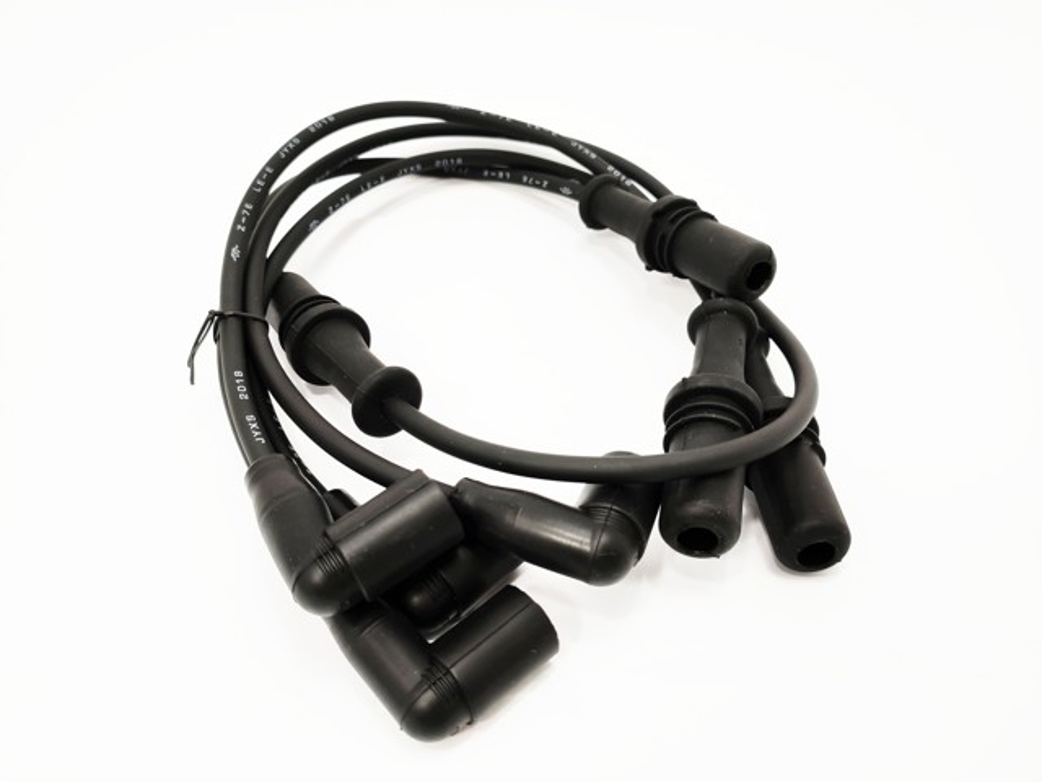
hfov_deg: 67.3
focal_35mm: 26
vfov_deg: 53.1
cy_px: 391
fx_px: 783
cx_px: 521
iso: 112
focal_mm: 4.75
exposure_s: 1/115
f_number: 1.75
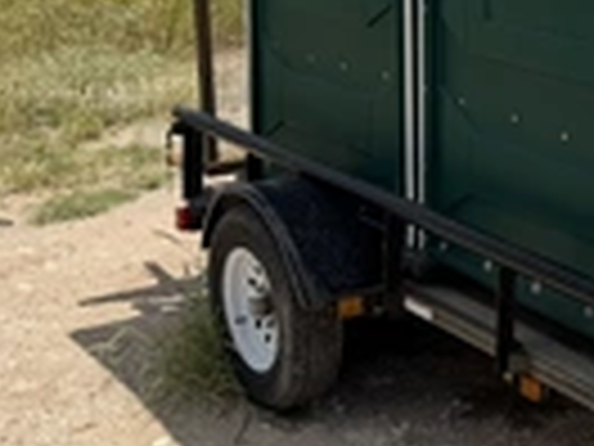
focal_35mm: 73
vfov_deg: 19.8
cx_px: 792
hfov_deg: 23.3
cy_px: 41
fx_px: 1253
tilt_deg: -11.2
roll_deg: -2.8
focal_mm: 6.76
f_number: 1.78
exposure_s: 1/4673
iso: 80
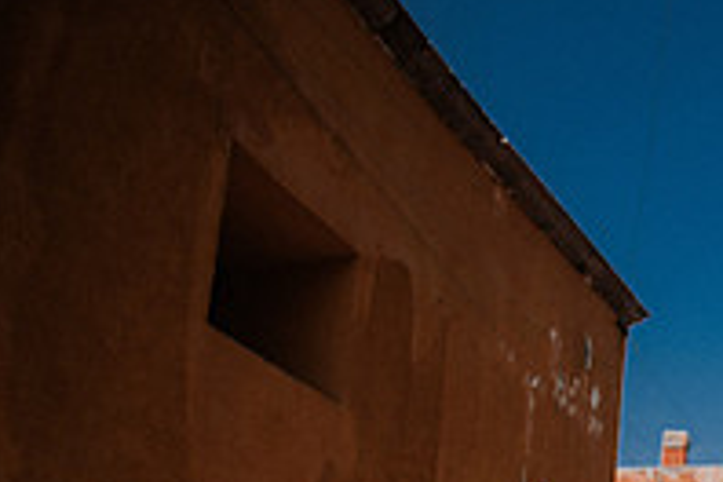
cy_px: 484
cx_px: 1030
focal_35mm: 79
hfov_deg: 22.0
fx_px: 1586
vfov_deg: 16.9
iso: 100
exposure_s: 1/4000
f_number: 1.8
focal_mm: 18
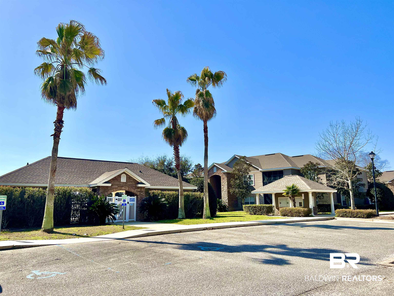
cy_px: 148
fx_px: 296
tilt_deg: +11.4
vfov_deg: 53.1
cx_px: 197
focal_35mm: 26
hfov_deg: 67.3
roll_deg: +1.8
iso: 50
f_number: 1.5
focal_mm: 5.7
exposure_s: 1/5319
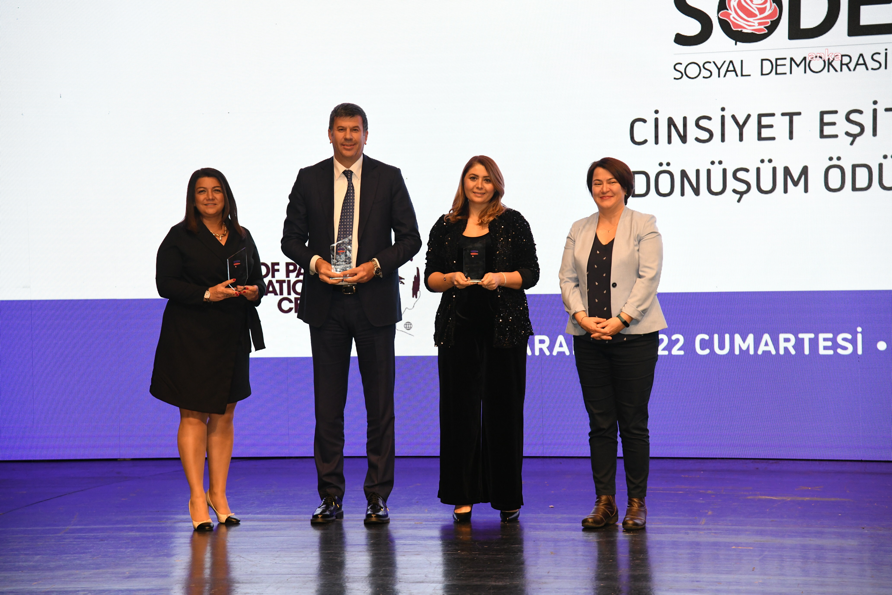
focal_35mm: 100
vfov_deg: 13.7
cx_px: 446
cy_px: 298
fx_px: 2478
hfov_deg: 20.4
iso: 2500
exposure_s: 1/250
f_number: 5
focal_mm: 100
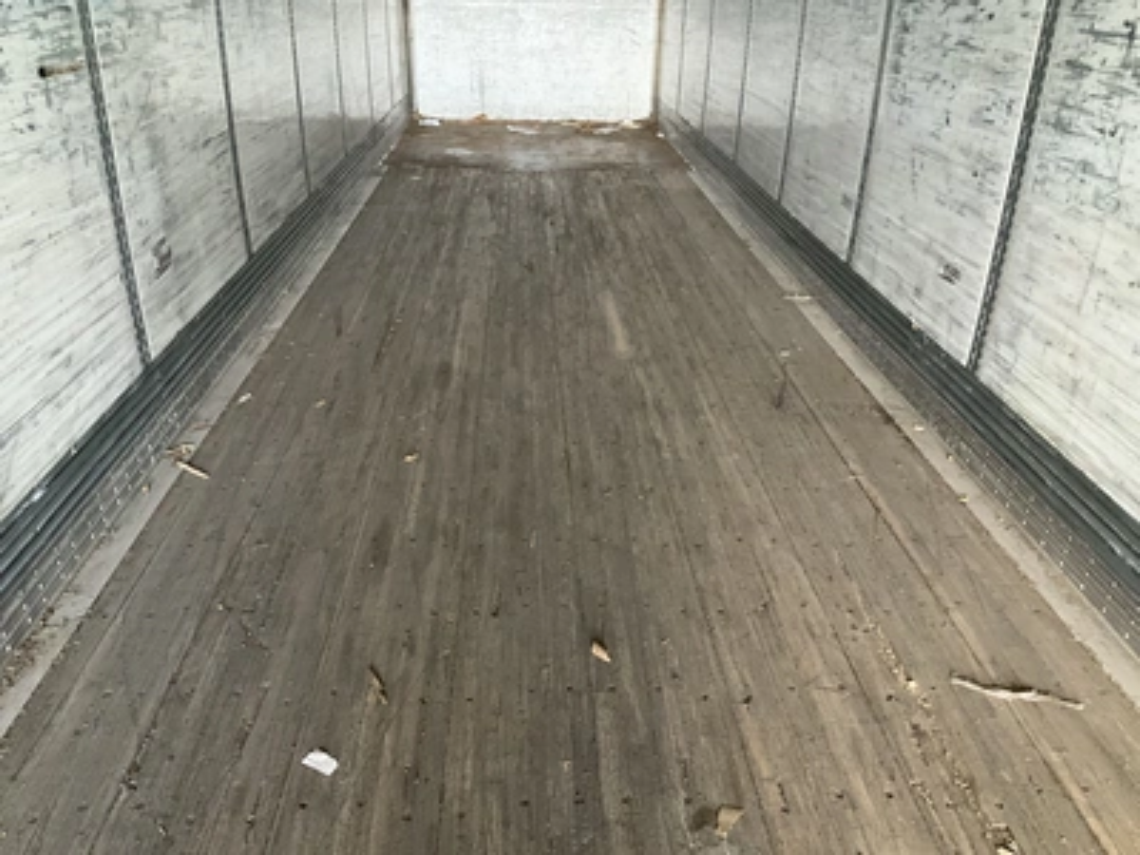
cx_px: 570
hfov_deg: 61.7
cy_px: 428
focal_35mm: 29
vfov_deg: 48.2
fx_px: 955
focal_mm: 3
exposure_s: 1/60
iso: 200
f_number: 1.8
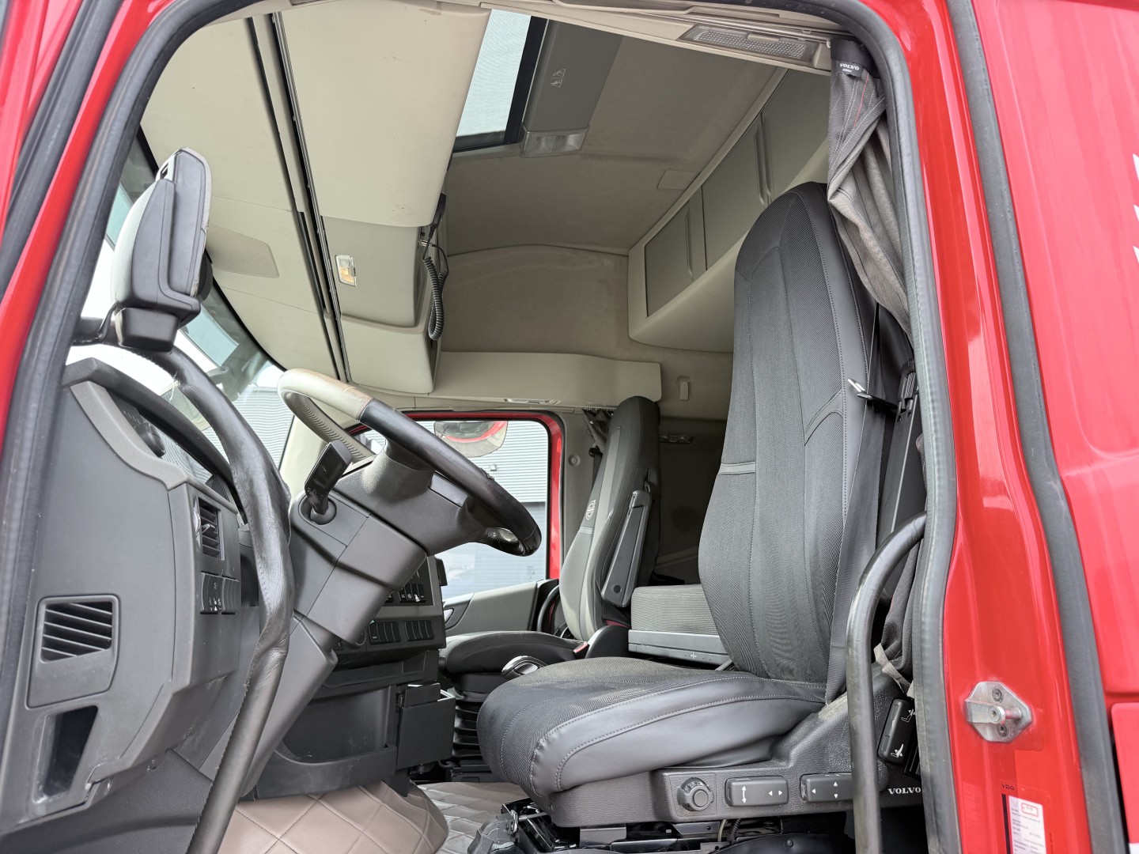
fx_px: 790
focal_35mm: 24
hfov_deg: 71.6
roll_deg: +0.0
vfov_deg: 56.8
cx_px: 570
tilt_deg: +16.6
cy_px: 427
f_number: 1.78
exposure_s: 1/361
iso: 100
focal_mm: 6.76
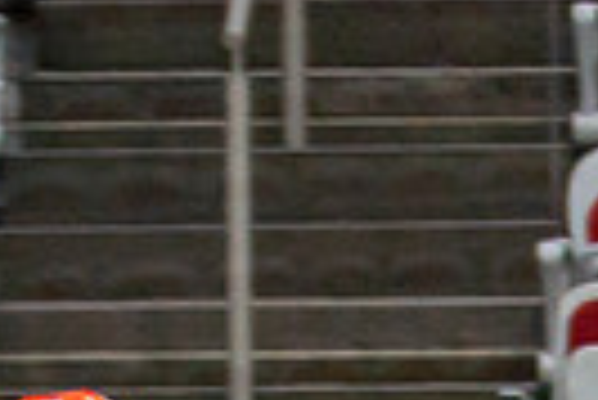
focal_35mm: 957
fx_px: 15914
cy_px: 1481
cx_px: 1058
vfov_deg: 1.4
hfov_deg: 2.1
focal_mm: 85
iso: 500
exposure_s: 1/640
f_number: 2.8
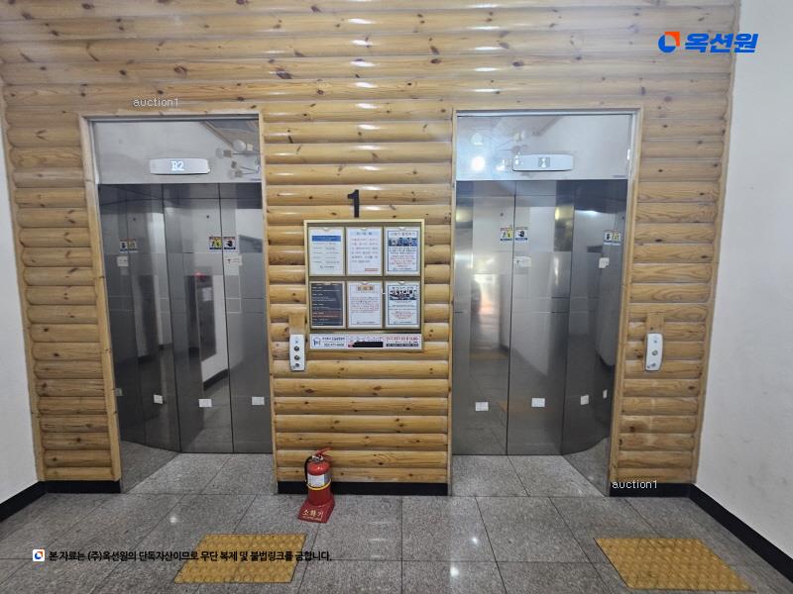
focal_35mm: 13
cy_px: 297
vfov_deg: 89.9
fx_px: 298
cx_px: 396
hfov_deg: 106.2
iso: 320
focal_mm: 2.2
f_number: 2.2
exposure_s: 1/30
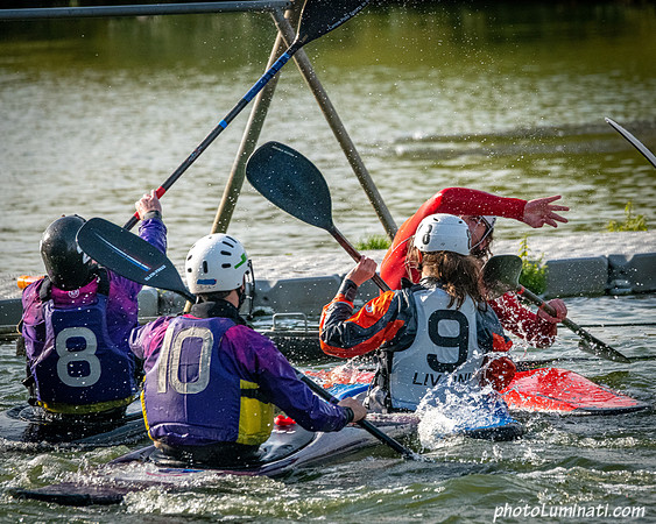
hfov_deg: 3.8
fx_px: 9793
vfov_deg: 3.1
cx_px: 431
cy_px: 293
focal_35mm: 505
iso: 2500
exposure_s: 1/3200
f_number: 9
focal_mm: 400
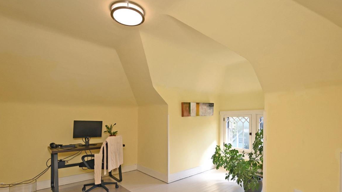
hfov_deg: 89.5
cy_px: 121
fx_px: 172
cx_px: 177
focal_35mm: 19
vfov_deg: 57.6
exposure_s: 1/100
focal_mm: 14
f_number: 5
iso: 200
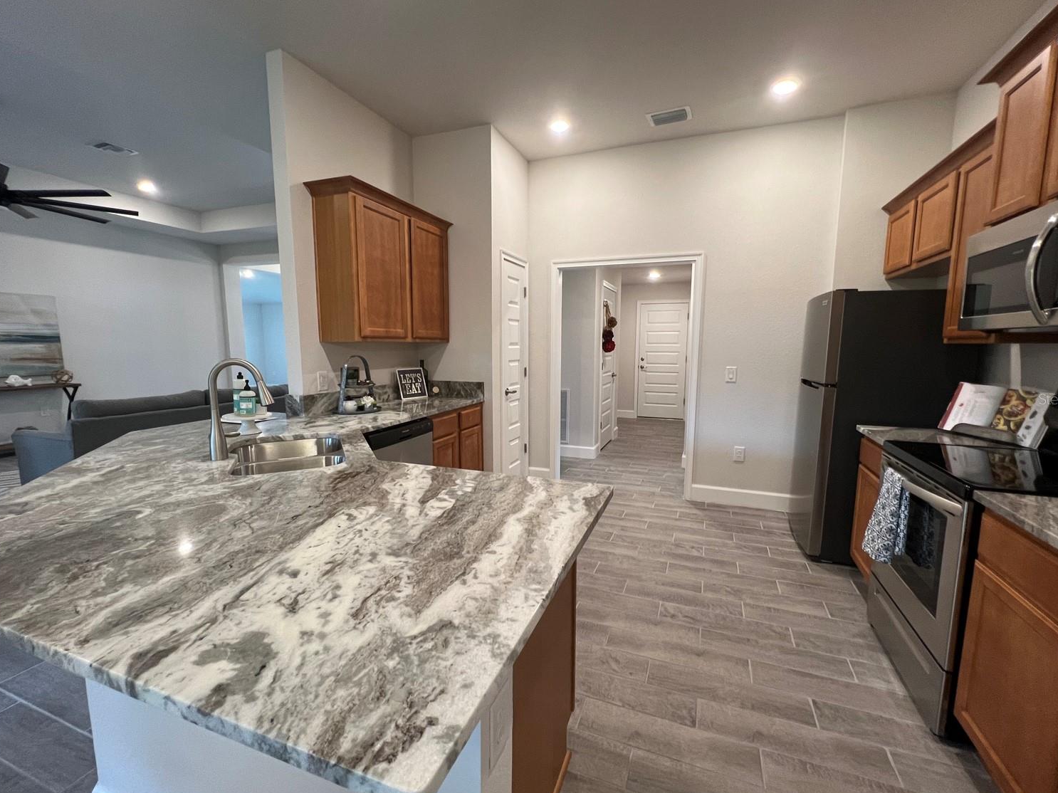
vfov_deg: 85.7
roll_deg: -0.4
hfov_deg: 102.1
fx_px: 428
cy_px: 399
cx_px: 536
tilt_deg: -7.7
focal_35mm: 14
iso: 160
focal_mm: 1.57
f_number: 1.8
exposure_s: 1/60
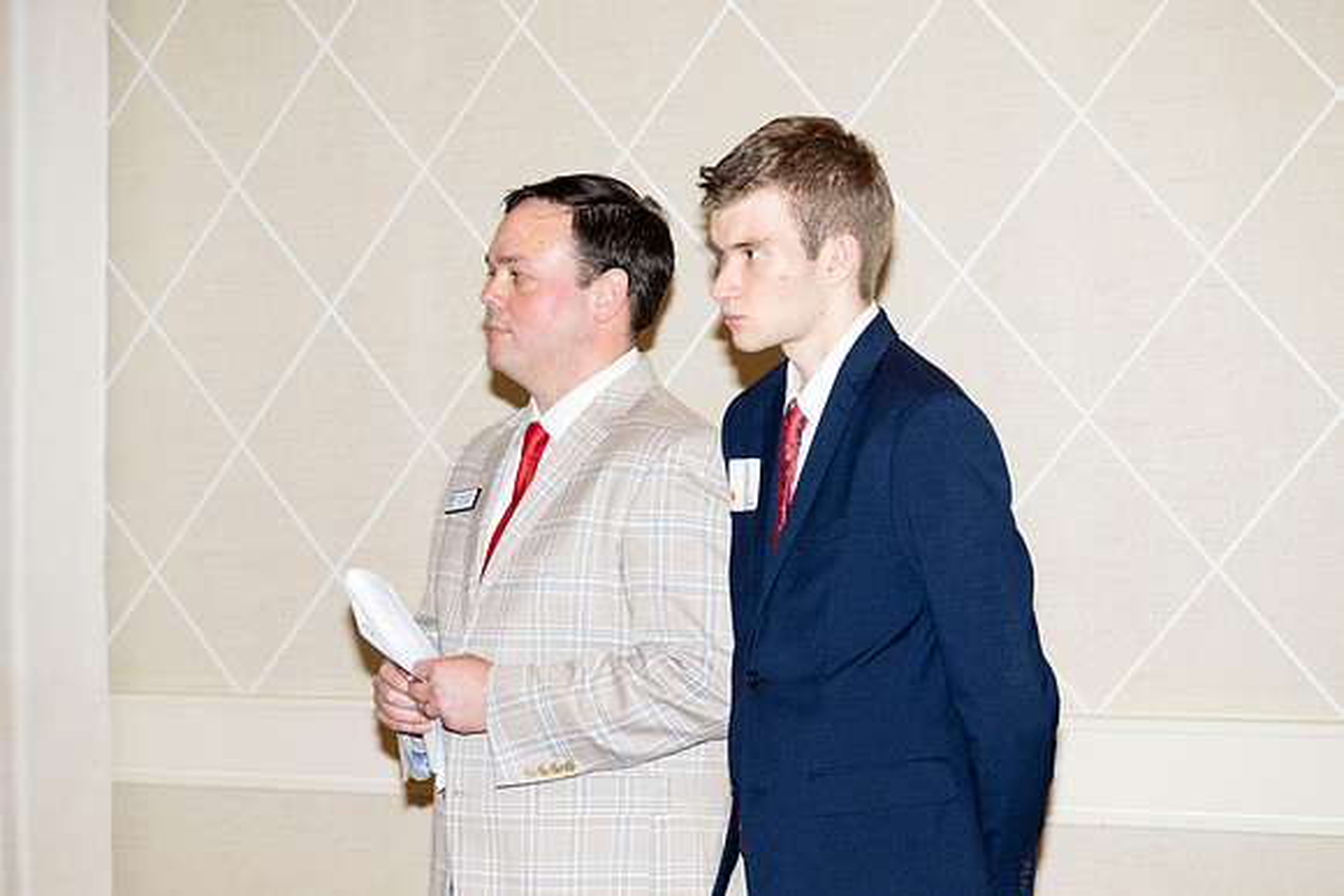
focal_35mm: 120
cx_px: 672
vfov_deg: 11.4
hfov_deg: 17.1
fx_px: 4481
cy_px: 448
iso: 2000
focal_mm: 120
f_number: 5.6
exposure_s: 1/200
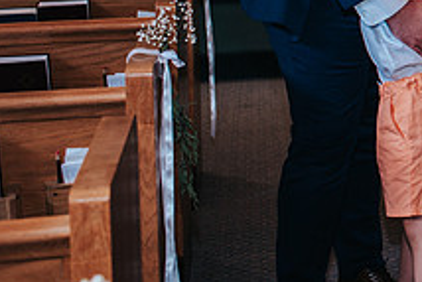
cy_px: -137
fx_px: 1243
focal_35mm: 106
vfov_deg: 12.3
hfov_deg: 17.4
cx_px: 627
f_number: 3.2
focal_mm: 35
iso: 800
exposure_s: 1/125
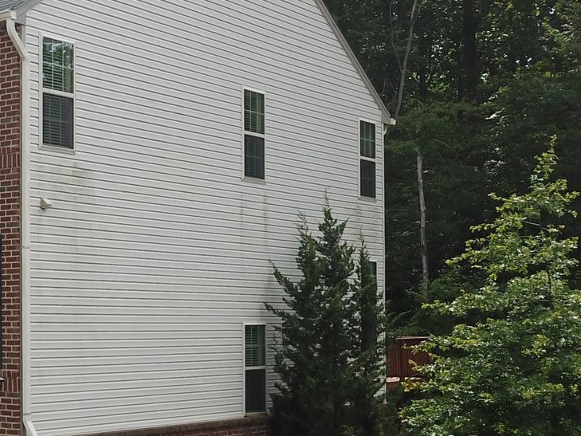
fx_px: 1225
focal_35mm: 73
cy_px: 285
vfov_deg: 20.1
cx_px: -162
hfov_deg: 23.7
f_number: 2.2
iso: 100
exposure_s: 1/1009
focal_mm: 4.73
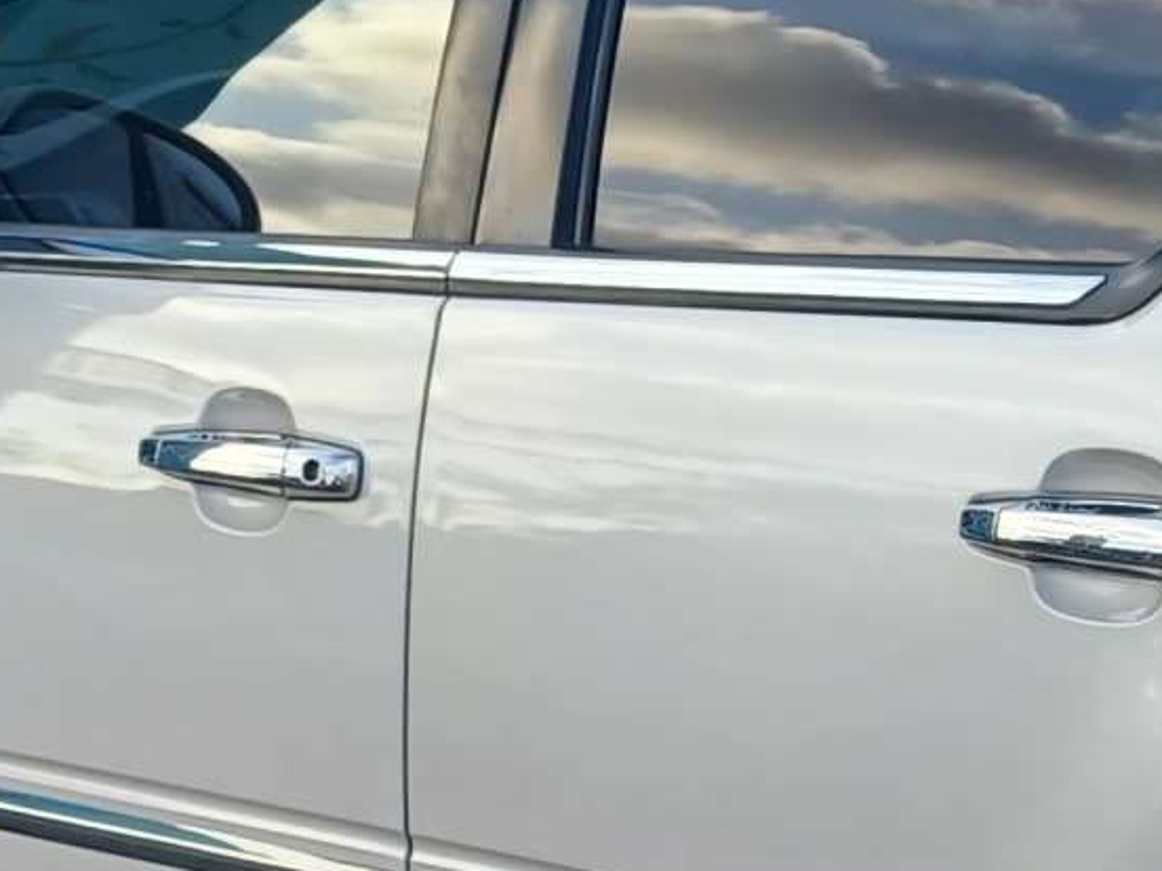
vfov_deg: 12.5
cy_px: 1029
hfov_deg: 16.2
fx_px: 3894
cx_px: 1423
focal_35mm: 116
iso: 40
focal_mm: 4.6
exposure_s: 1/100
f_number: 1.8
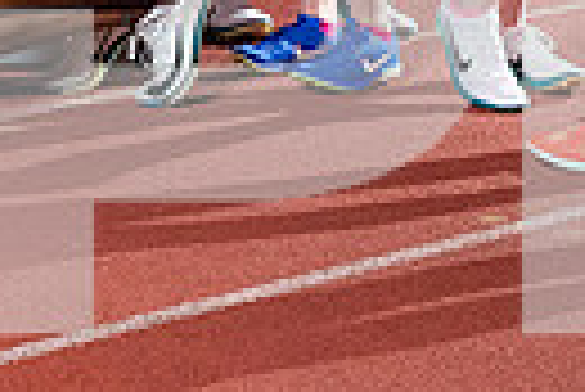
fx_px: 3839
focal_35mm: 236
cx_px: -295
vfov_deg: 5.6
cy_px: -578
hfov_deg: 8.5
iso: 4000
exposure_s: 1/250
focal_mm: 36
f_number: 8
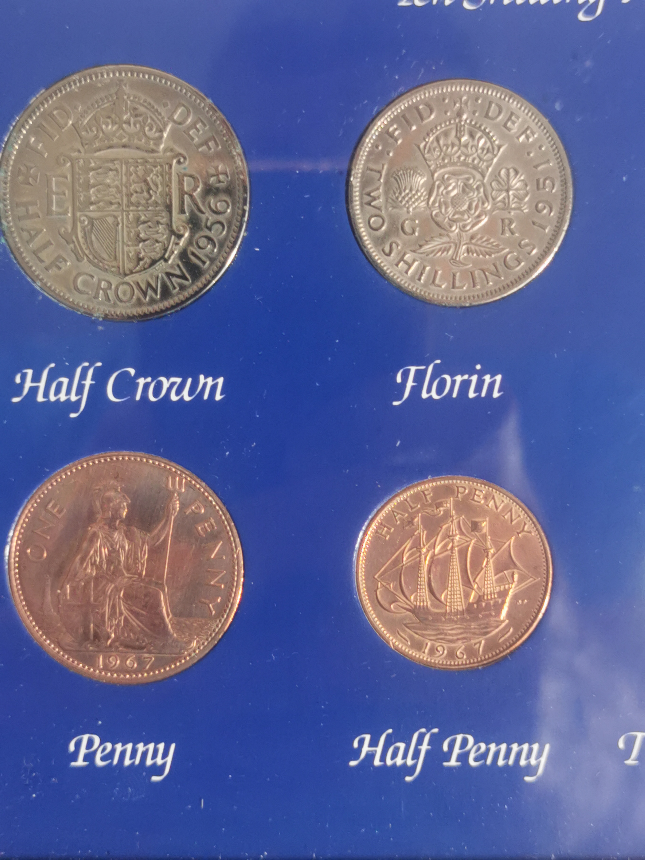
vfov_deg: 34.9
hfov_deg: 26.6
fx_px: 1366
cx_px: 322
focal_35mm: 55
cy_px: 430
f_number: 1.6
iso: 100
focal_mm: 5.56
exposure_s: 1/100
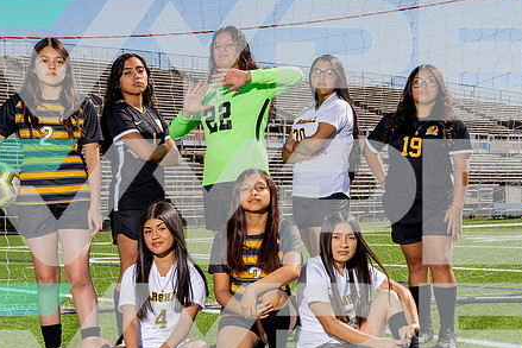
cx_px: 257
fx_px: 1015
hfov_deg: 28.8
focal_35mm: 70
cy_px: 203
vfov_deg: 19.5
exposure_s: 1/250
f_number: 8
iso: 100
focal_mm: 53
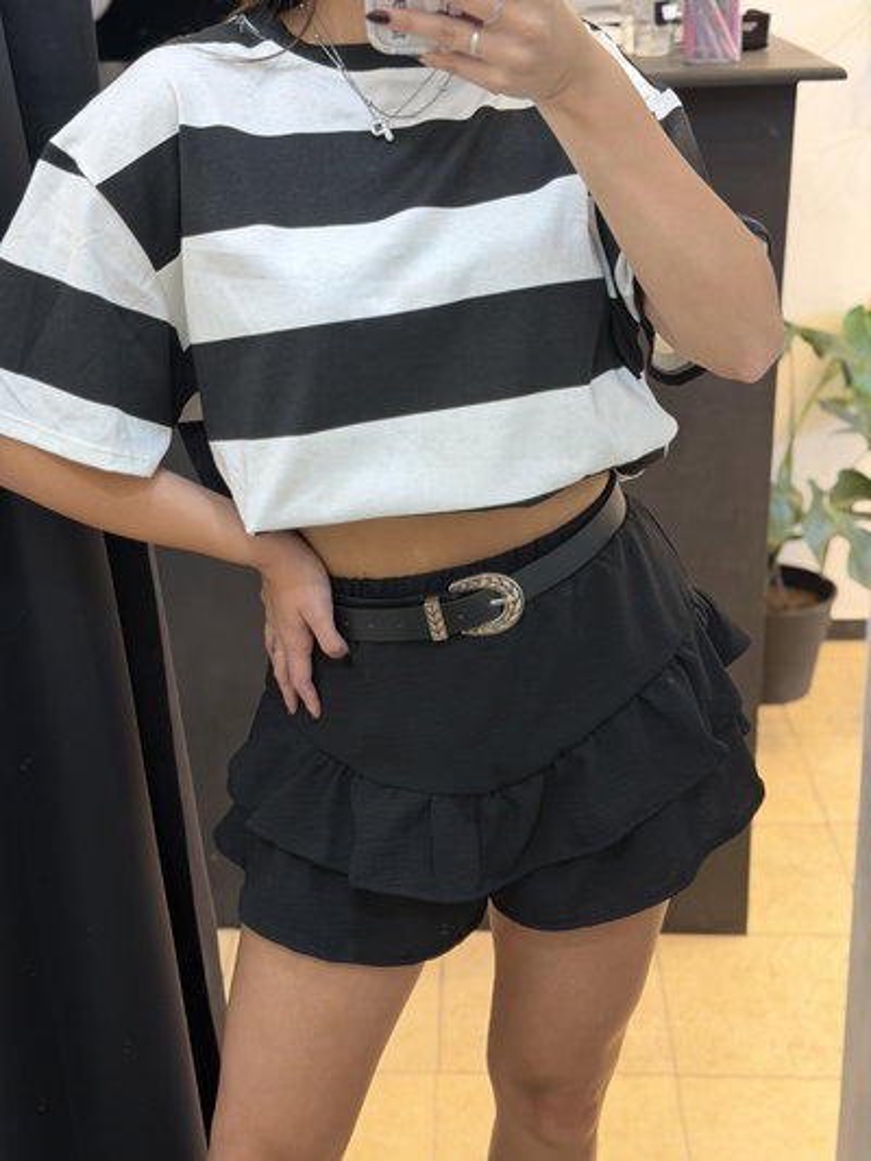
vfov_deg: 39.6
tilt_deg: -25.1
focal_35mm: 48
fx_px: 1610
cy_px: 580
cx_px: 436
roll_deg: +1.9
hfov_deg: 30.3
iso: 200
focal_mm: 6.76
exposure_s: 1/33
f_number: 1.78
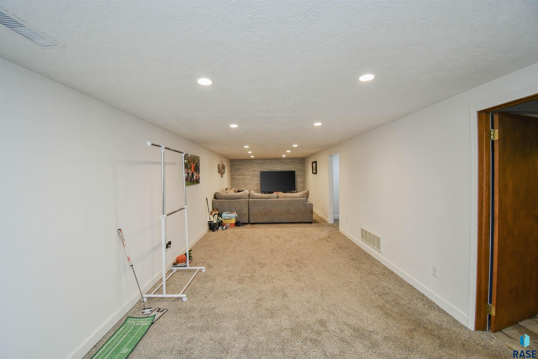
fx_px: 224
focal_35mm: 15
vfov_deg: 77.3
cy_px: 180
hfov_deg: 100.4
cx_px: 269
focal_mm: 10
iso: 1250
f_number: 4.5
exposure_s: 1/80
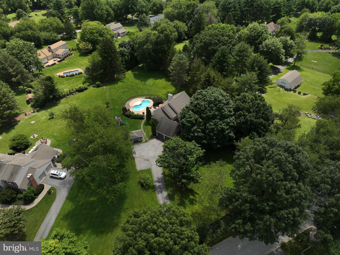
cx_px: 170
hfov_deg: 71.6
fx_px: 236
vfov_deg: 56.8
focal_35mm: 24
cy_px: 128
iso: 100
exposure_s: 1/100
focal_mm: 12.29
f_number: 3.5
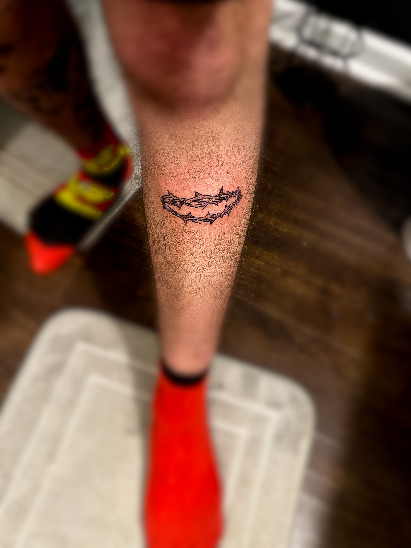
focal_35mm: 24
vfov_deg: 71.6
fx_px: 380
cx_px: 206
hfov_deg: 56.8
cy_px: 274
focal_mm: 6.86
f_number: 1.8
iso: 1000
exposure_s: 1/40
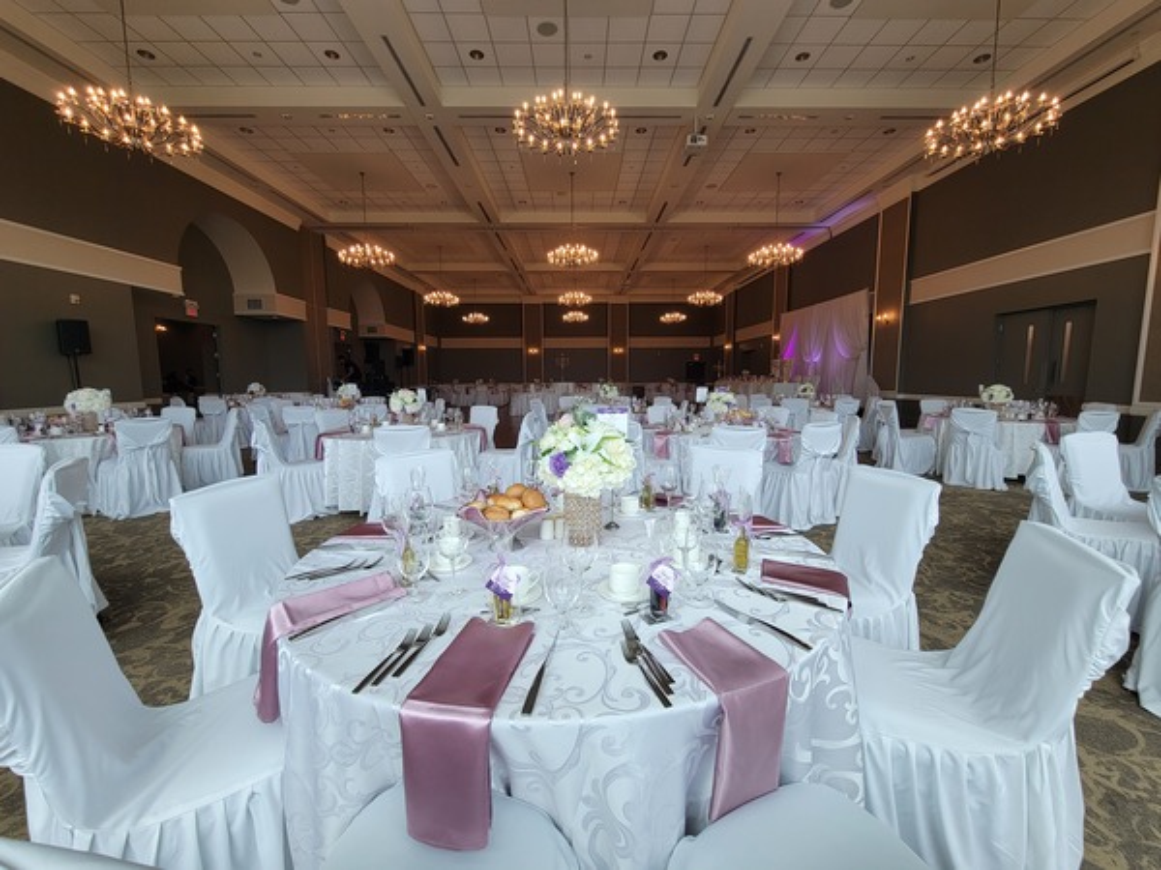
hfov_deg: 106.2
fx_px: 436
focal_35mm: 13
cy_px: 435
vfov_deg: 89.9
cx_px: 580
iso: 50
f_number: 2.2
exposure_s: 1/146
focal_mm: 2.2
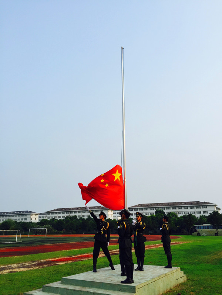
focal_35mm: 29
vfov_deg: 61.7
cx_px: 111
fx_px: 248
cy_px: 148
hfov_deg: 48.2
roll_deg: -0.3
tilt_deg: +18.7
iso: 32
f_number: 2.2
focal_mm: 4.15
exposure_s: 1/1582
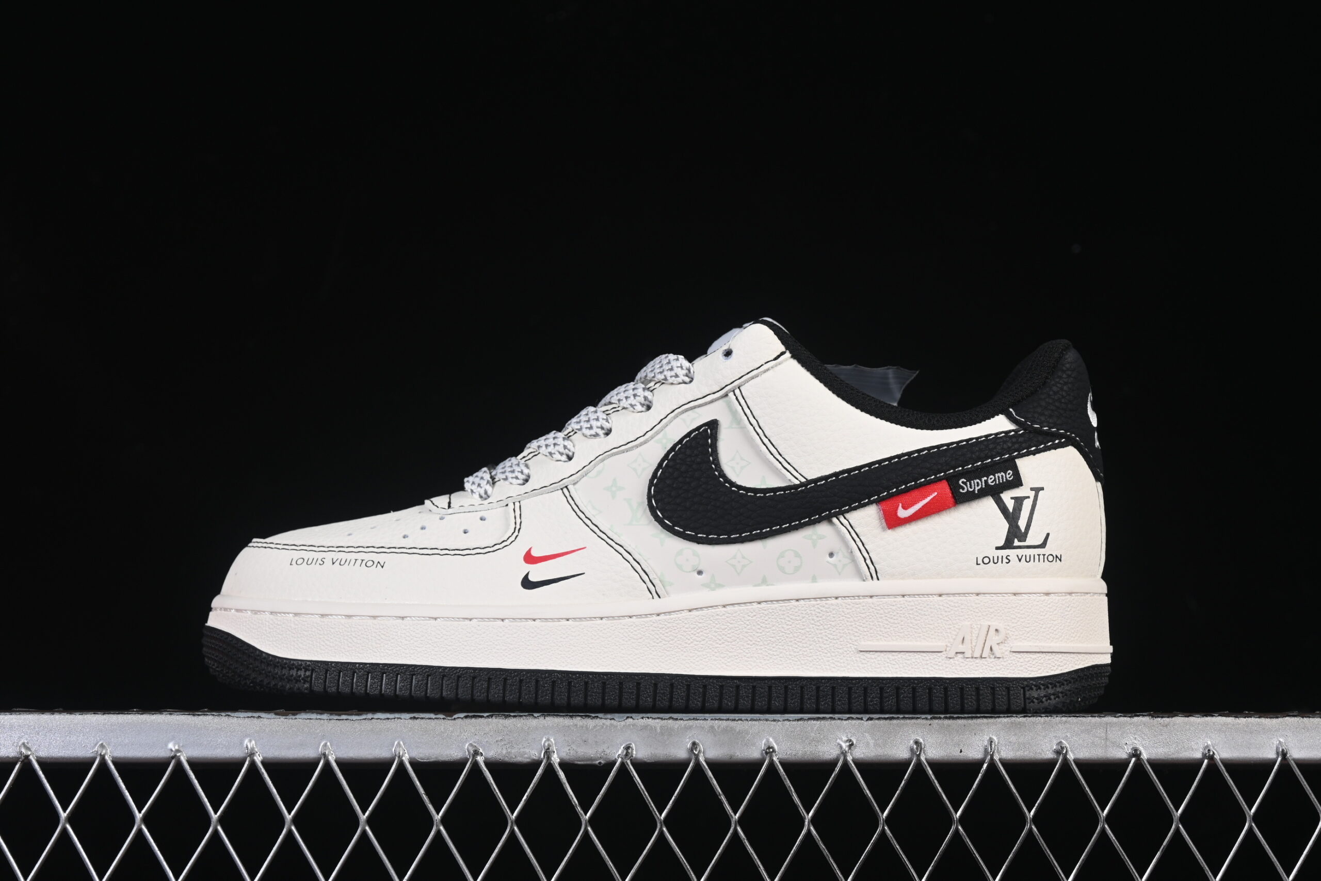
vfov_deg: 18.2
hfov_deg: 27.0
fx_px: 2752
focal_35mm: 75
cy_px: 440
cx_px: 660
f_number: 8
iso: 160
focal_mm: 50
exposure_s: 1/80
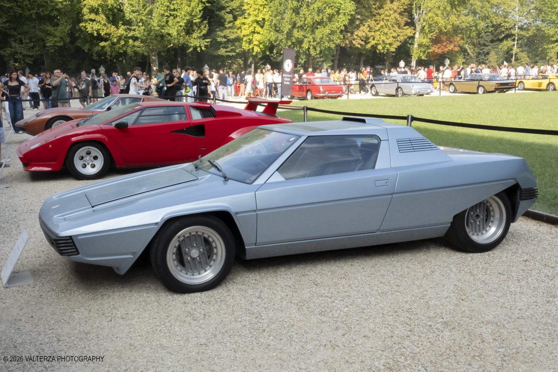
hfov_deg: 51.9
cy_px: 186
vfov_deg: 35.9
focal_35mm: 37
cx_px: 279
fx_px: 573
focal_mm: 24.7
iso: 2500
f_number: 22
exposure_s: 1/125
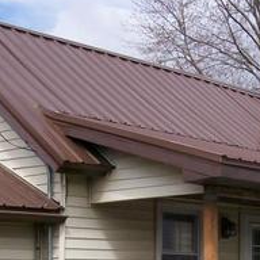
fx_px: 901
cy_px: 263
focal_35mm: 106
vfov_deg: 16.1
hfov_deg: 16.4
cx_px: 183
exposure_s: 1/644
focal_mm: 6
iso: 80
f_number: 4.8
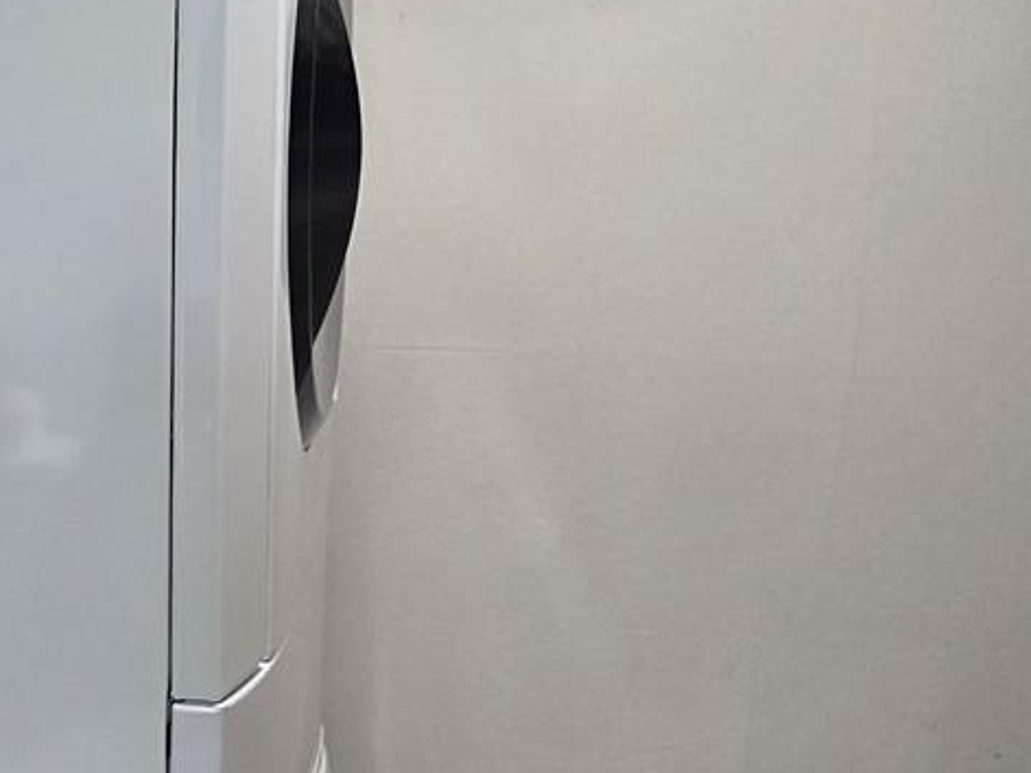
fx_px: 2323
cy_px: 376
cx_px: 168
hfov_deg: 24.5
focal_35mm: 78
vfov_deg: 18.9
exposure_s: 1/120
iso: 250
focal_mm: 6.3
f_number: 1.7
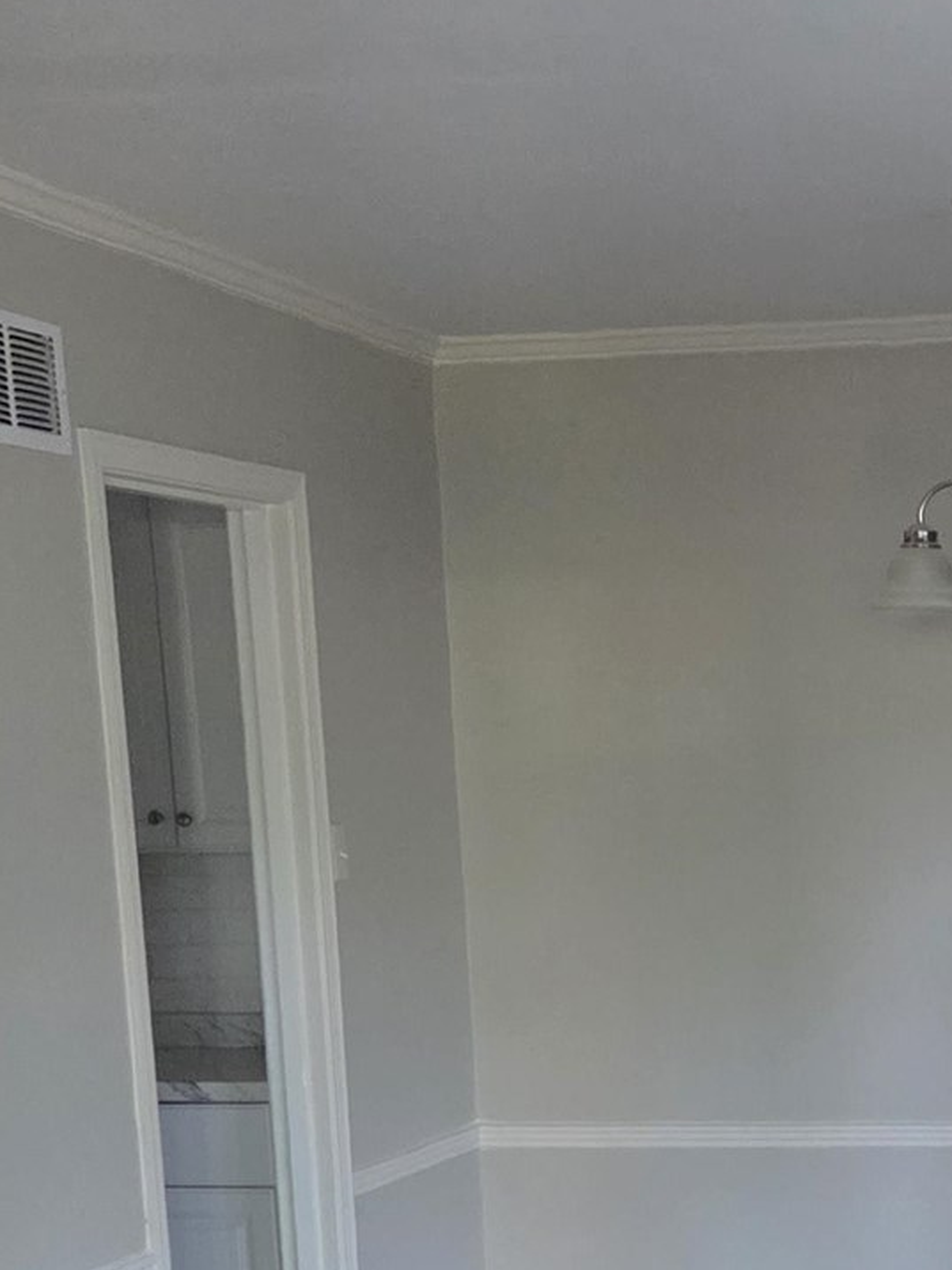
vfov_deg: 25.3
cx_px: 1007
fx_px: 2714
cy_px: 1201
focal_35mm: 74
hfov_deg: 19.2
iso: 640
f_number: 1.8
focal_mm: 5.4
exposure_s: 1/120
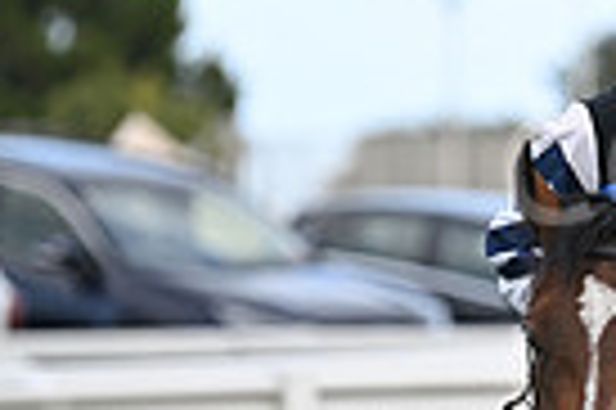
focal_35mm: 722
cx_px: 1093
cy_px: 444
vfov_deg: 1.9
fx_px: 12339
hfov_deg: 2.8
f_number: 3.5
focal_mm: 170
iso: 800
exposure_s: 1/2500
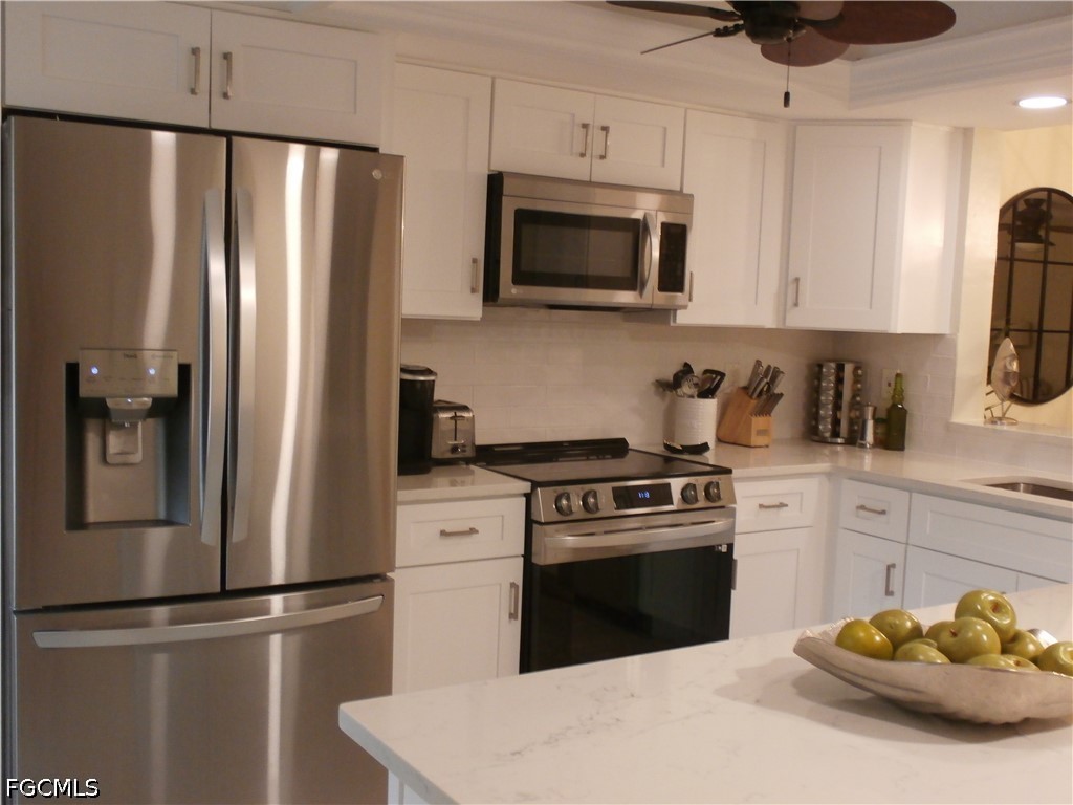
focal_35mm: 34
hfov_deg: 54.0
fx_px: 1054
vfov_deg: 41.8
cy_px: 402
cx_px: 536
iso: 400
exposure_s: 1/13
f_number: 3.4
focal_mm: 6
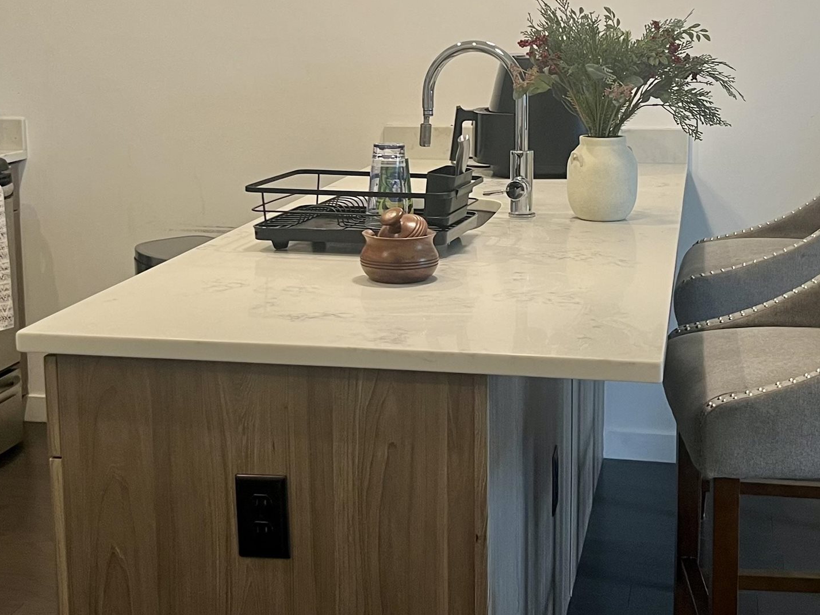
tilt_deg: -8.1
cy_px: 201
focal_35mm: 56
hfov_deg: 34.3
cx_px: 436
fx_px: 1327
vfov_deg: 26.0
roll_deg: +1.4
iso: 125
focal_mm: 5.1
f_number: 1.6
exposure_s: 1/60
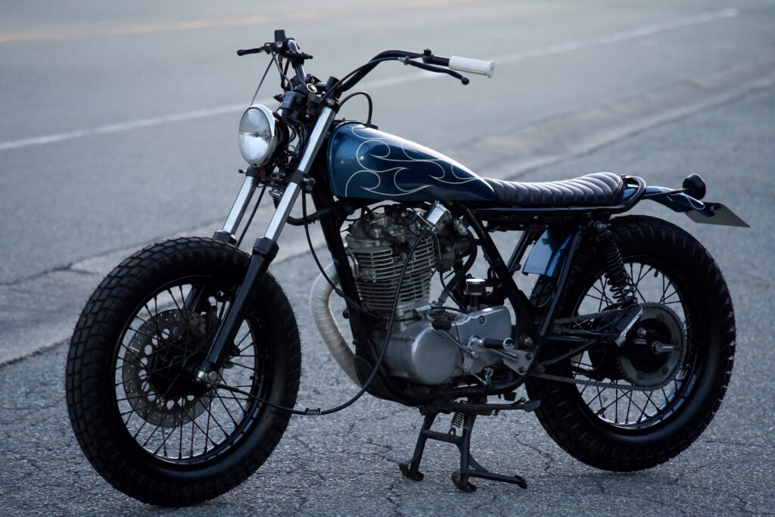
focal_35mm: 177
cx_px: 388
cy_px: 258
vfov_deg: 7.8
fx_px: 3811
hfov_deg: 11.6
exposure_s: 1/100
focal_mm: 177
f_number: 5.6
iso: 12800
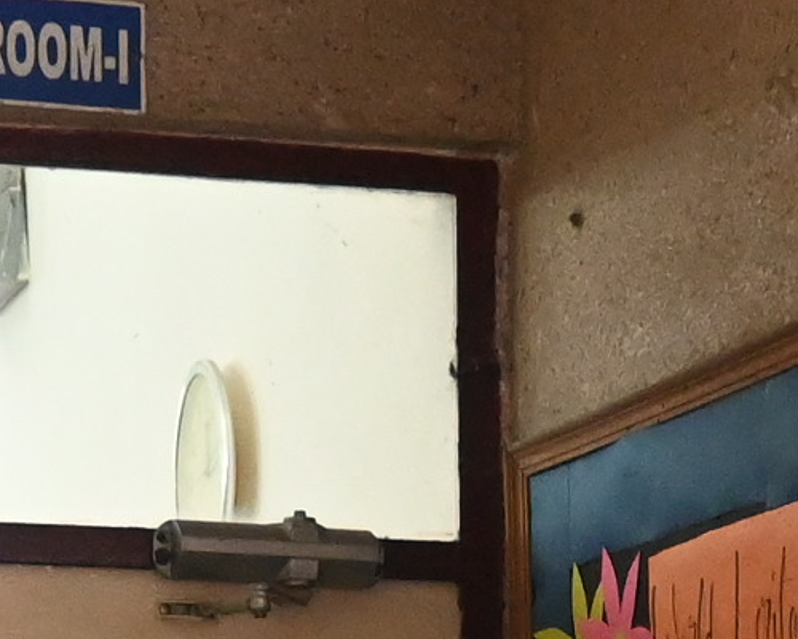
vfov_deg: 7.8
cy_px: 1409
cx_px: 600
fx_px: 4440
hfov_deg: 10.2
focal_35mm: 188
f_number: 3.5
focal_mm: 16
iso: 2800
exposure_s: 1/100
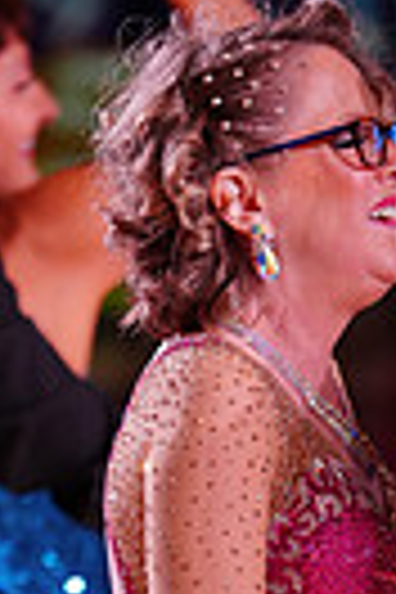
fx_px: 12655
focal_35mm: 767
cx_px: 403
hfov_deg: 1.8
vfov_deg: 2.7
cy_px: 873
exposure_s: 1/250
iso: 640
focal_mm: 175
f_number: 2.8
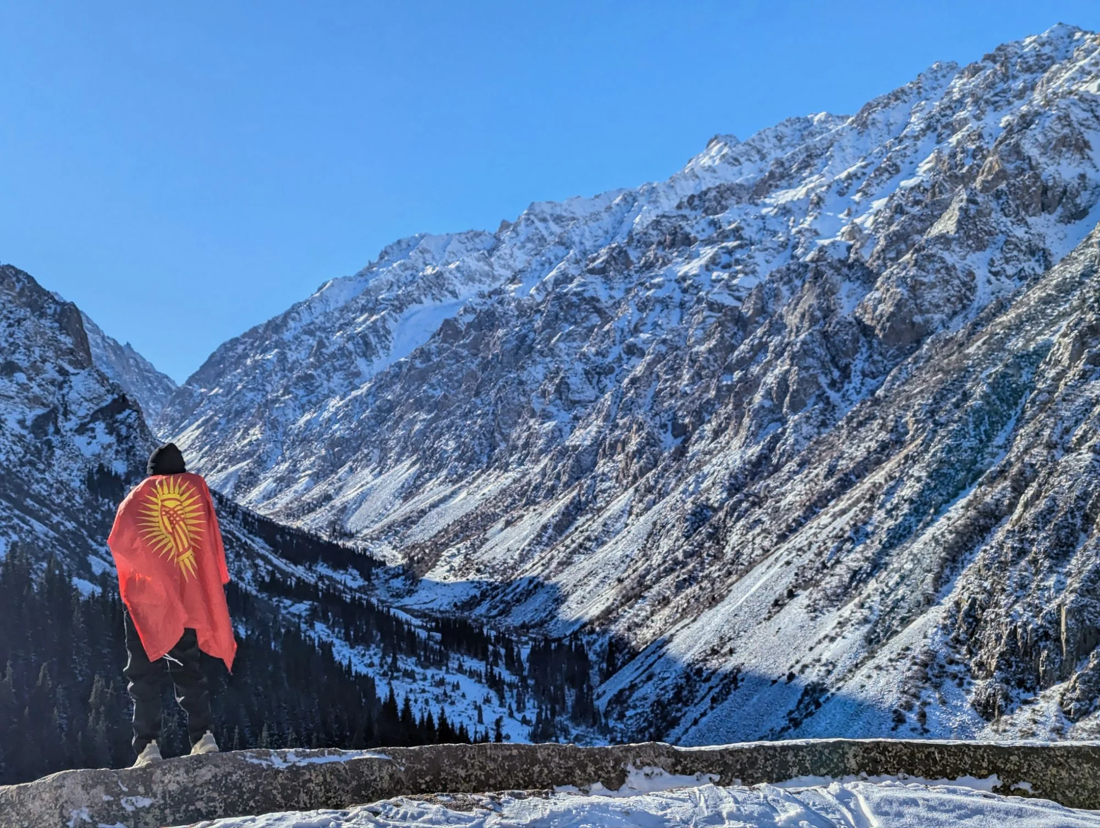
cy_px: 414
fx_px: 1528
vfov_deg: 30.3
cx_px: 550
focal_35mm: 48
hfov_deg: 39.6
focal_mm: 6.81
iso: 46
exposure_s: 1/3333
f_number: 1.85
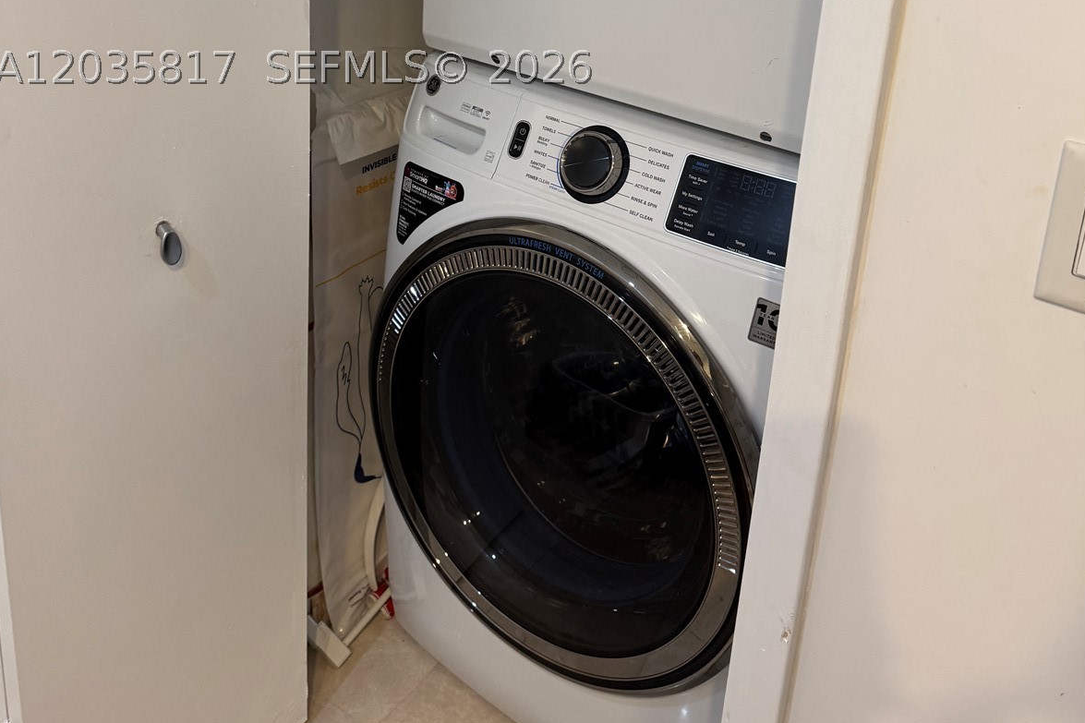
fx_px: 1025
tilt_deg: -17.1
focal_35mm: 34
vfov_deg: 36.4
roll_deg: -2.5
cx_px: 537
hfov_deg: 55.8
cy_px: 67
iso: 160
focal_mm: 6.76
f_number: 1.78
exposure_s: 1/60
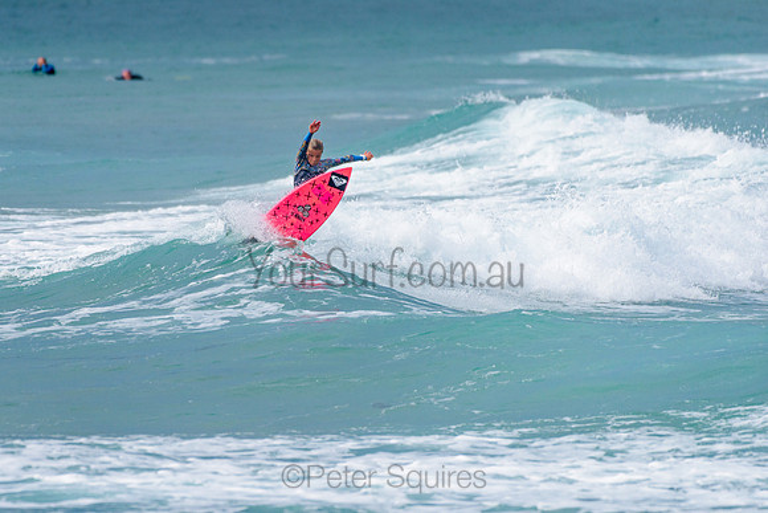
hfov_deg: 3.3
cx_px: 289
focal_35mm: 624
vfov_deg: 2.2
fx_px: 13316
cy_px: 251
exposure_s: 1/2000
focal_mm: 500
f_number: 5.6
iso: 280
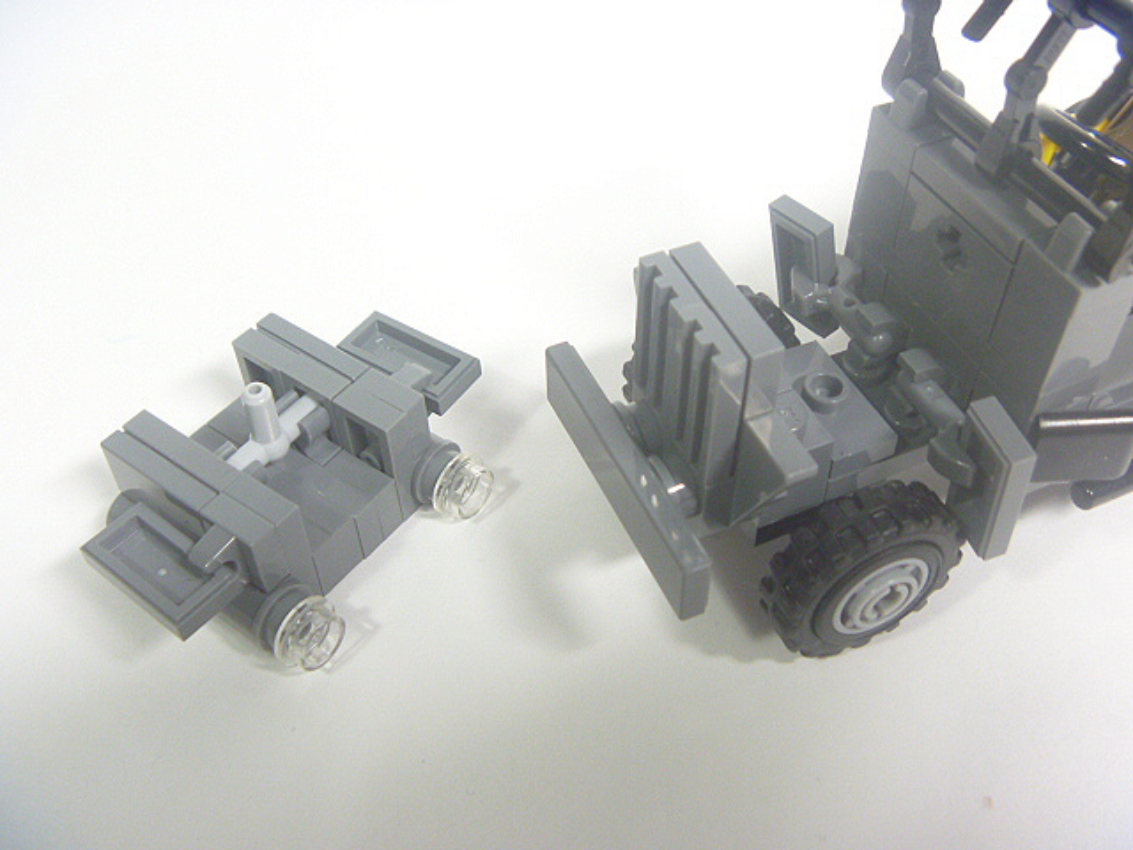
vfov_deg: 40.7
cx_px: 566
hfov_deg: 52.6
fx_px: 1146
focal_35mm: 35
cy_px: 425
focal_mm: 6.3
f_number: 3.5
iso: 250
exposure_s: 1/30
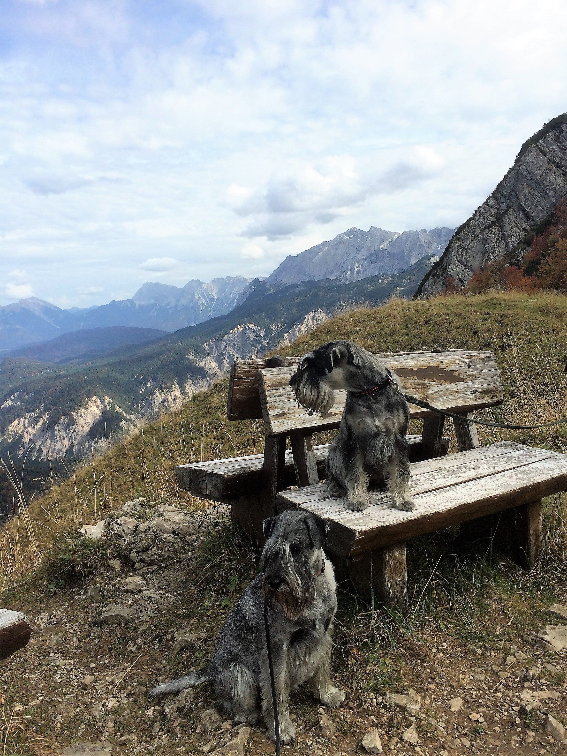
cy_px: 378
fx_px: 633
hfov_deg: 48.2
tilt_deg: -4.1
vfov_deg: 61.7
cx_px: 284
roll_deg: +2.1
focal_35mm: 29
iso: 32
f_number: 2.2
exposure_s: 1/1953
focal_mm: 4.15
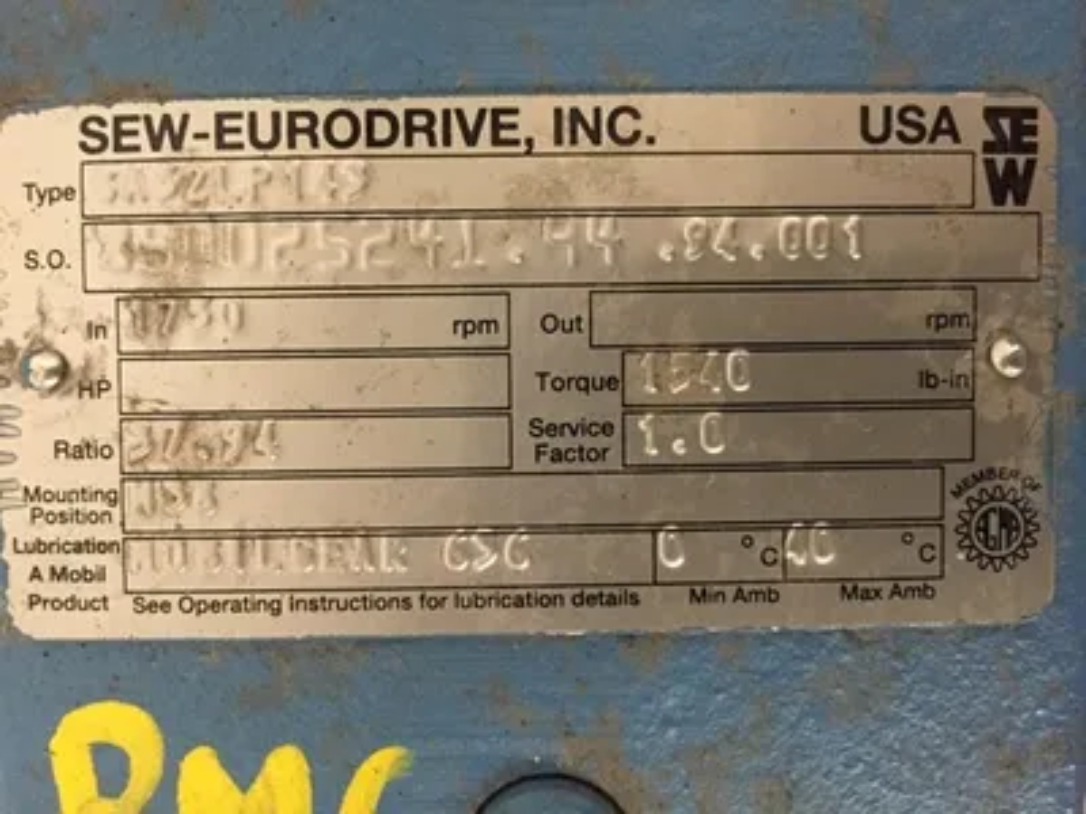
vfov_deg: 48.2
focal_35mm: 29
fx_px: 910
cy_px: 407
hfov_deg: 61.7
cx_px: 543
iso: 250
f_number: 2.2
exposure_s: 1/30
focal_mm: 4.15
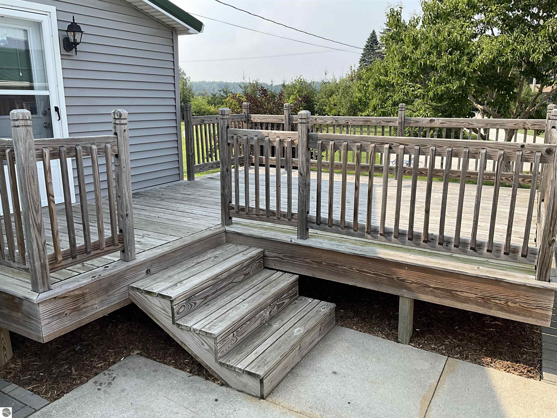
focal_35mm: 29
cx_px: 278
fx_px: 467
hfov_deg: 61.7
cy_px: 209
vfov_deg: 48.2
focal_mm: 3
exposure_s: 1/929
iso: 25
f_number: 1.8
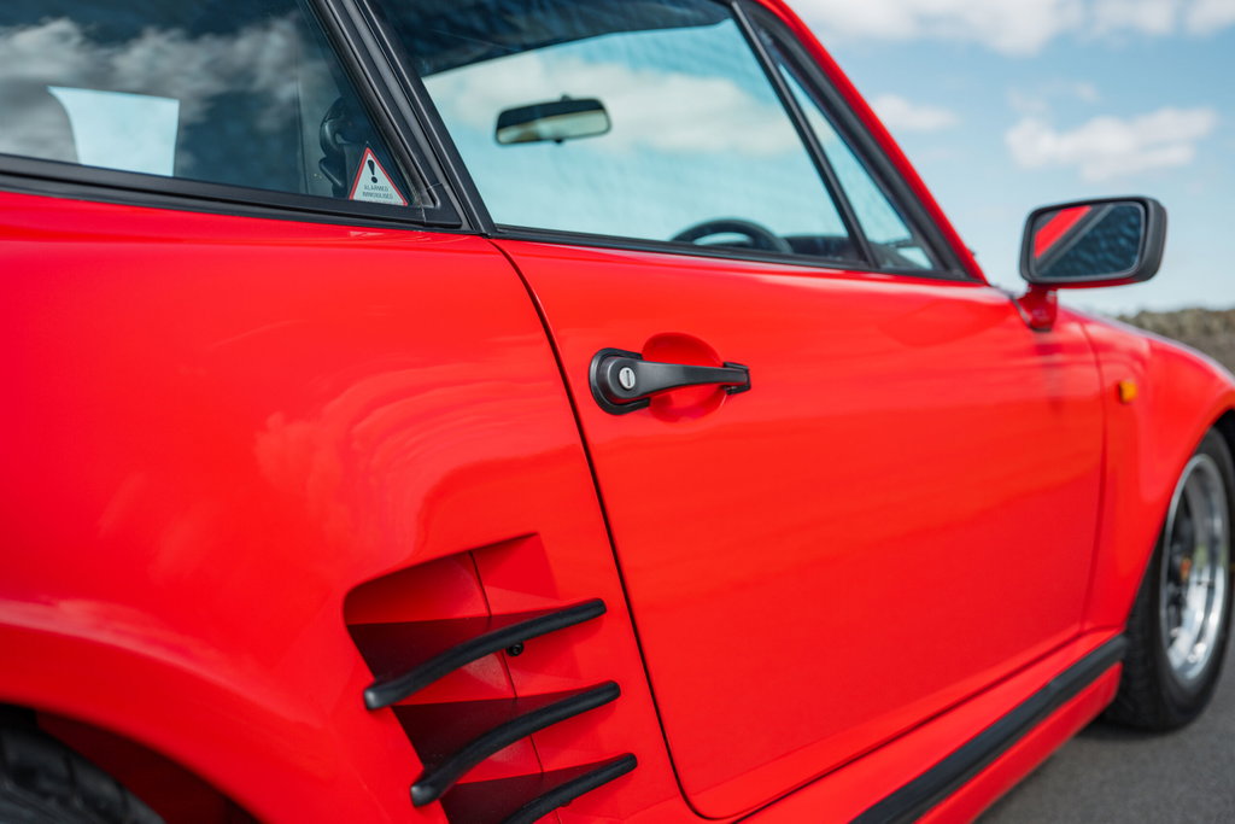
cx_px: 618
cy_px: 412
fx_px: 1064
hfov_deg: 60.3
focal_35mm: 31
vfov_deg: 42.3
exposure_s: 1/500
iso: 100
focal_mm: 31
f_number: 2.8
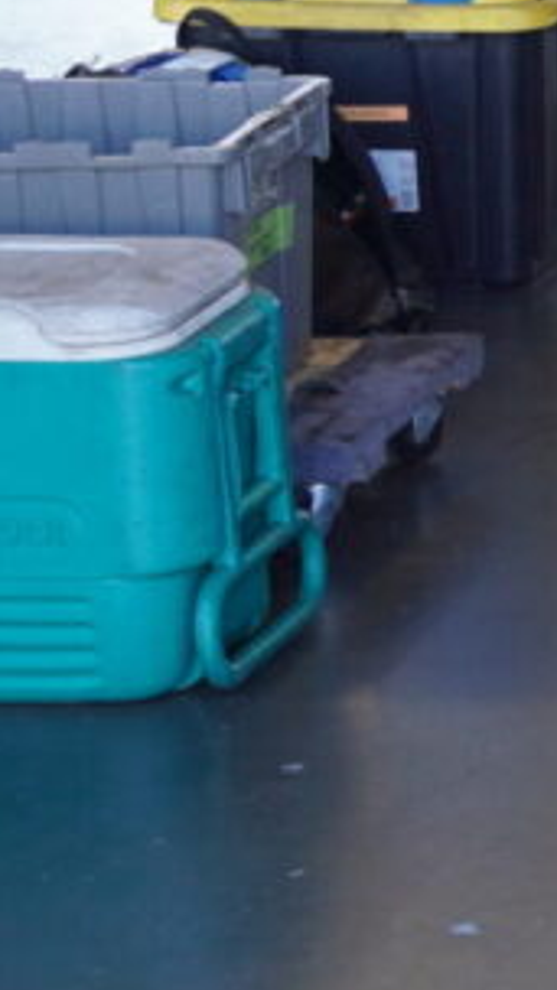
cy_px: 287
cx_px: 2075
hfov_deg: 5.5
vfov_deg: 10.8
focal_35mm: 199
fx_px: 5216
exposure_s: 1/60
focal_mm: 25
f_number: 4
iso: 125
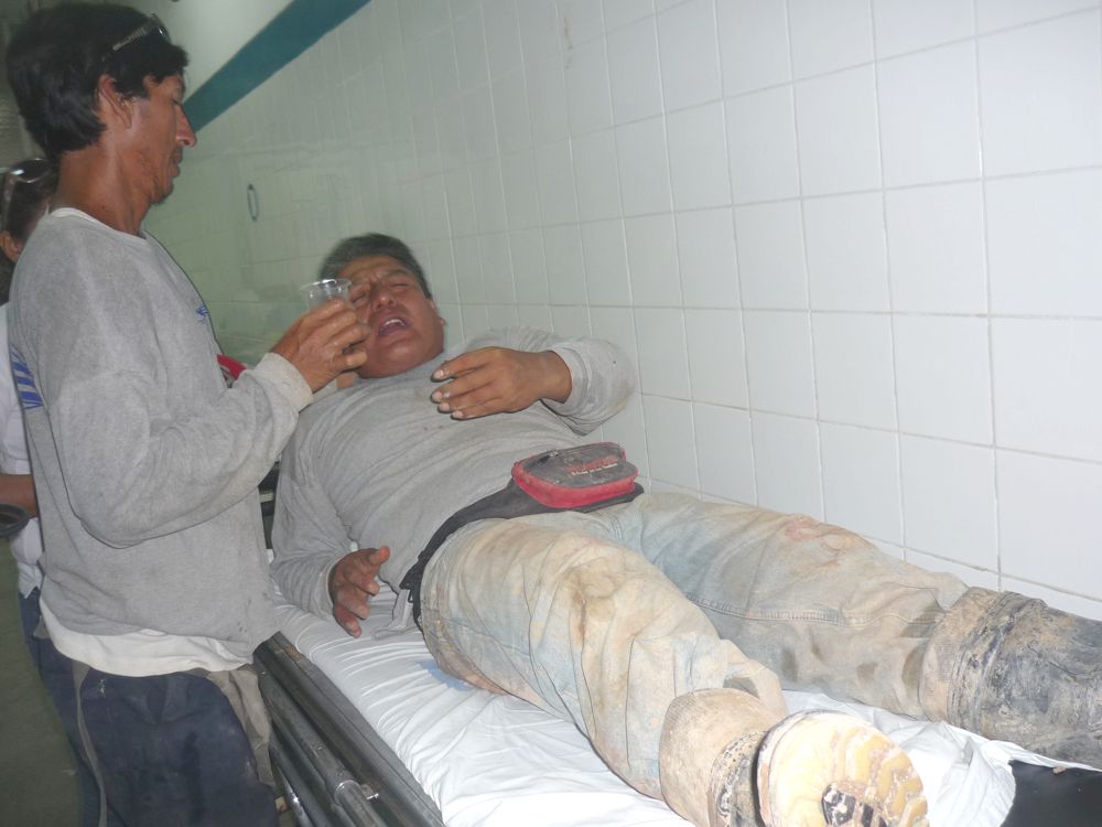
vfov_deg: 42.9
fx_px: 1051
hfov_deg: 55.4
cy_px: 414
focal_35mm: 33
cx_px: 551
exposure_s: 1/30
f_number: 2.8
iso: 100
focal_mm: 5.5
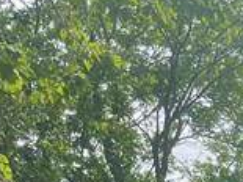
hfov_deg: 10.1
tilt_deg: +2.5
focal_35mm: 172
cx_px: 577
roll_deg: -0.6
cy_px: 555
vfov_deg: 7.5
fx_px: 1206
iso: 32
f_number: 1.6
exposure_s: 1/2212
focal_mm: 4.2
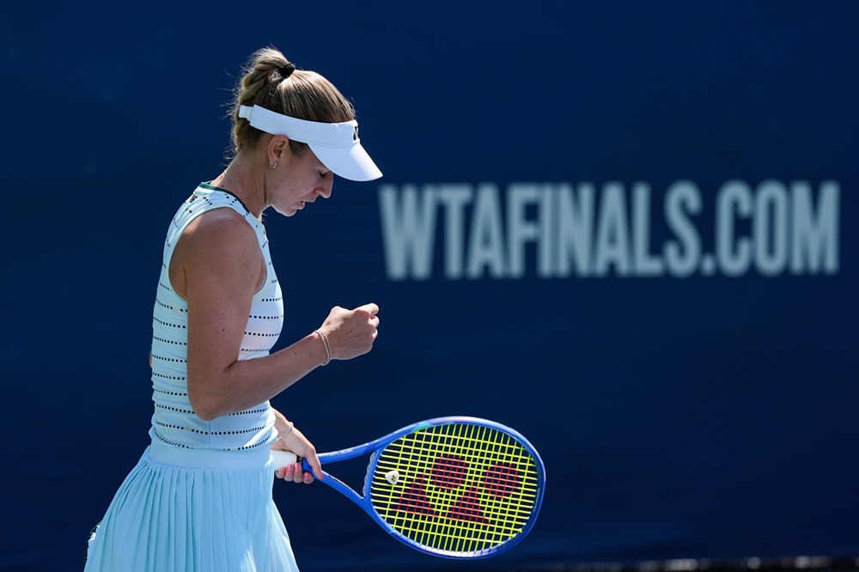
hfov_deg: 10.3
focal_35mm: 200
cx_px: 430
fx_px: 4770
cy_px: 286
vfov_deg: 6.9
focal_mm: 200
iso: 400
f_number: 4.5
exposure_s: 1/2500
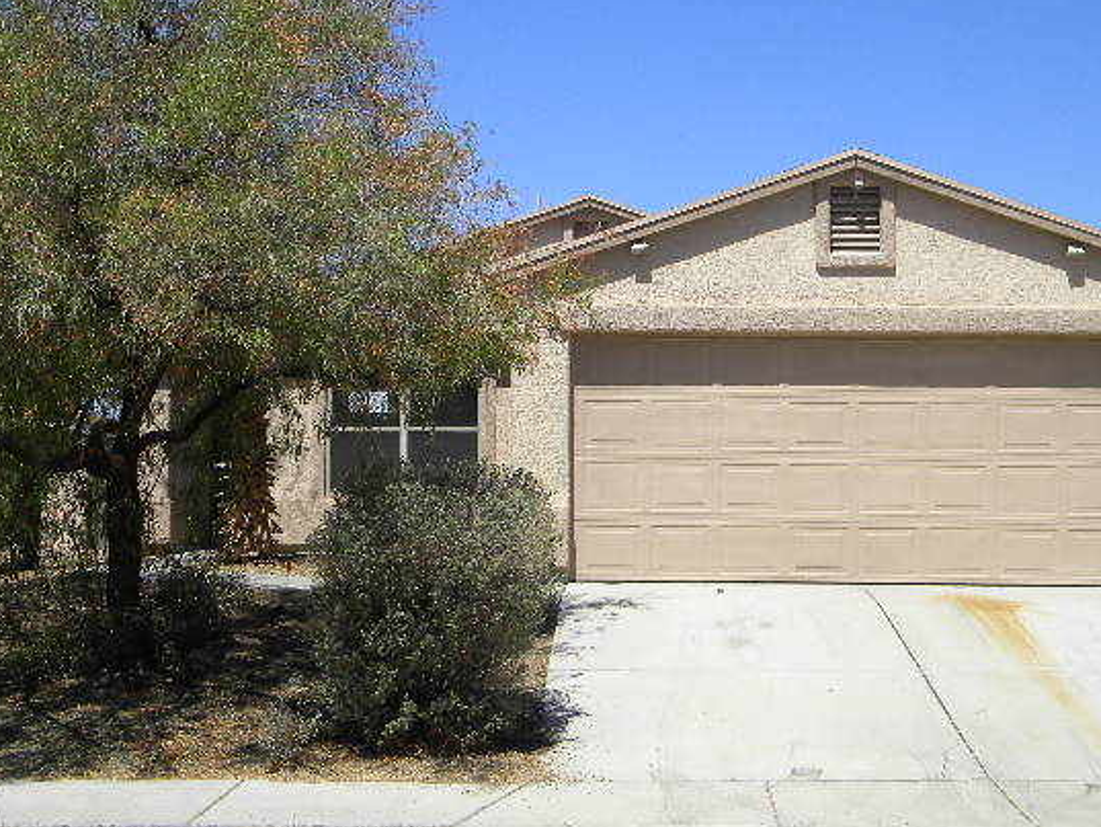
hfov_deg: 34.3
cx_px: 613
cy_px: 367
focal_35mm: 56
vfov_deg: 26.1
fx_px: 1782
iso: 80
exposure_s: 1/228
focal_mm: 8.6
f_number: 7.8
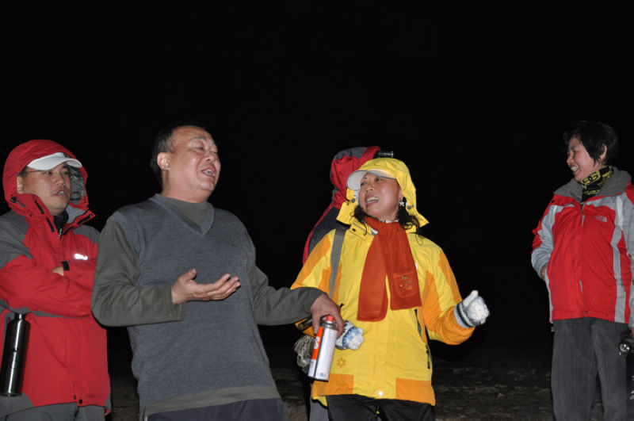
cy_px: 210
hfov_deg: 33.4
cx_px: 317
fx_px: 1055
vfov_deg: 22.6
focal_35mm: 60
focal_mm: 40
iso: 800
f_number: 4.8
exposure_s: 1/60
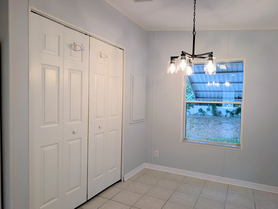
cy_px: 104
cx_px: 139
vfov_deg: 56.9
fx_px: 193
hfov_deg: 71.5
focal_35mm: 24
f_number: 1.68
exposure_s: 1/60
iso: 29
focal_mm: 6.9
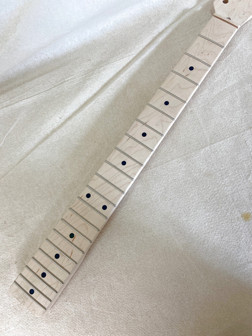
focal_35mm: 26
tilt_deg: -76.1
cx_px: 126
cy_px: 168
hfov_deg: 53.1
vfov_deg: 67.3
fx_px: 252
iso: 100
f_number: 1.8
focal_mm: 4.25
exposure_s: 1/120
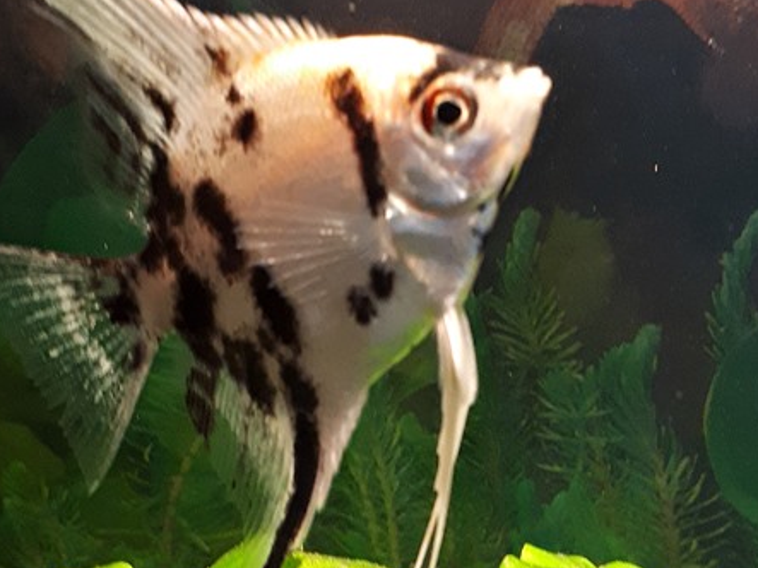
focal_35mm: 39
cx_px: 258
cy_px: 253
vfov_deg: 36.8
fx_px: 854
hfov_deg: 47.2
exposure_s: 1/33
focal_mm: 3.6
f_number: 1.9
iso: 200
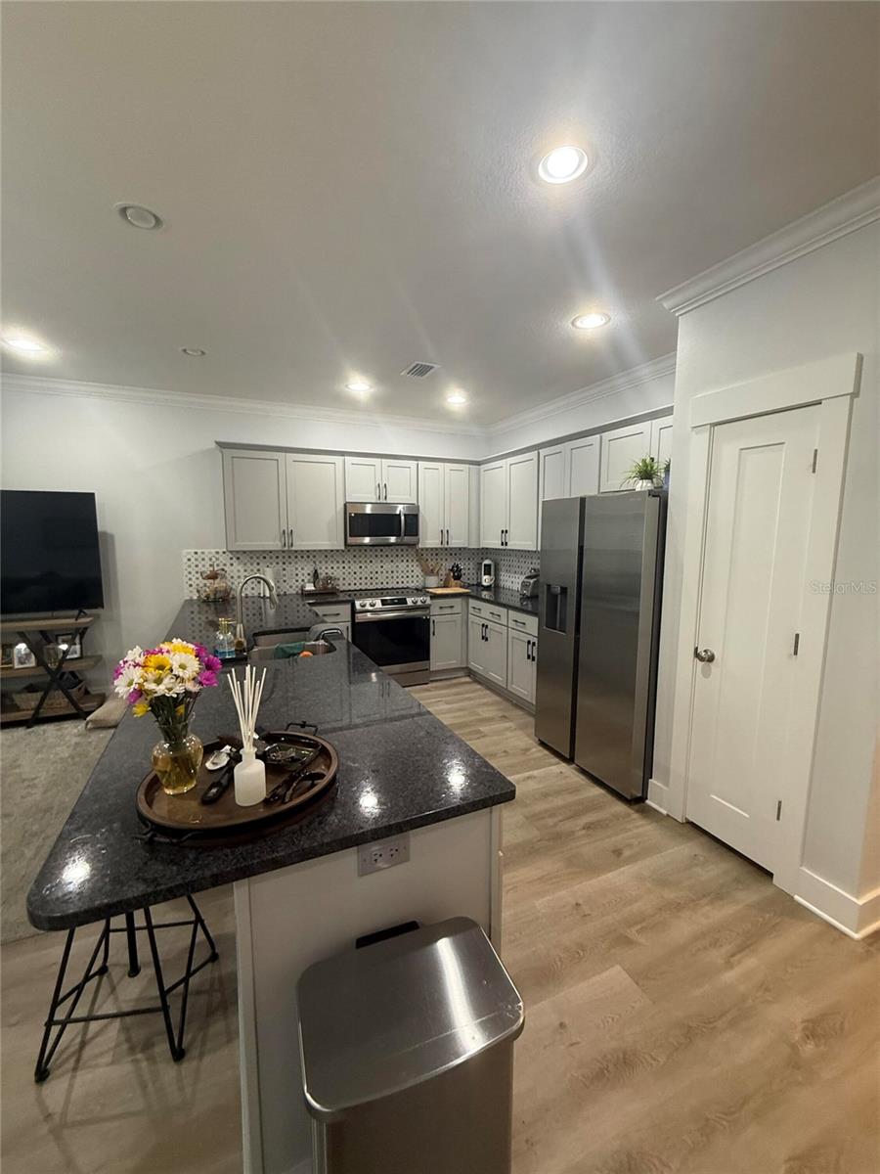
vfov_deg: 102.1
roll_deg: -0.2
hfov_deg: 85.7
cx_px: 440
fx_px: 475
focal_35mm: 14
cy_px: 587
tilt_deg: -5.3
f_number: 2.2
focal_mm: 2.22
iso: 320
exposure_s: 1/60
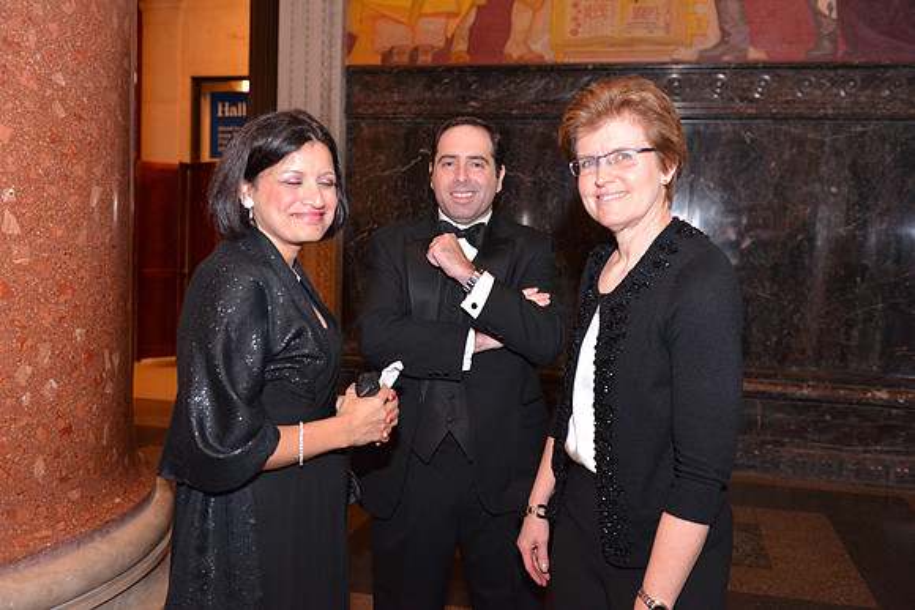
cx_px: 458
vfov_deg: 38.9
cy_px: 305
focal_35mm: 34
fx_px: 864
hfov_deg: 55.8
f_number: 3.5
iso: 4500
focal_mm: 34
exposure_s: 1/60
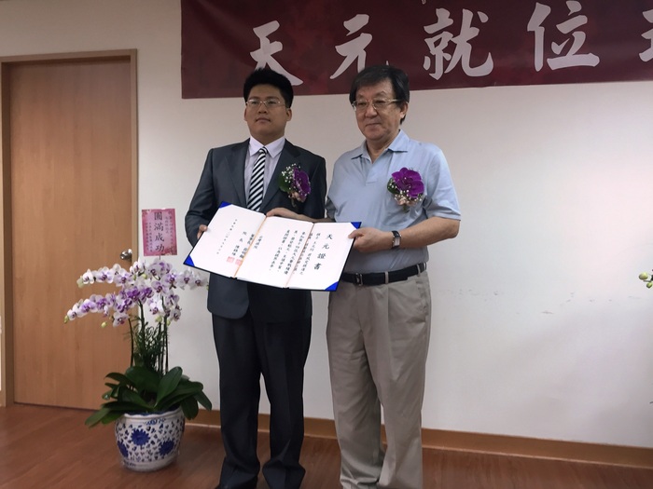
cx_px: 326
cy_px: 244
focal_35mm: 29
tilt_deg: -3.0
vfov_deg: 48.2
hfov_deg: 61.7
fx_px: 547
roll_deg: -1.5
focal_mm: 4.15
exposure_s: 1/30
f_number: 2.2
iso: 64
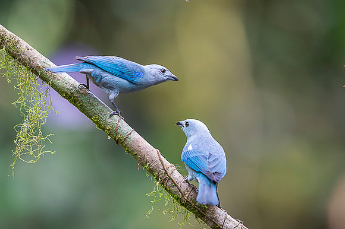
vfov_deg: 2.6
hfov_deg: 3.8
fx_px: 5150
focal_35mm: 538
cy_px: 113
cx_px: 186
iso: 800
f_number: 4
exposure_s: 1/250
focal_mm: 500
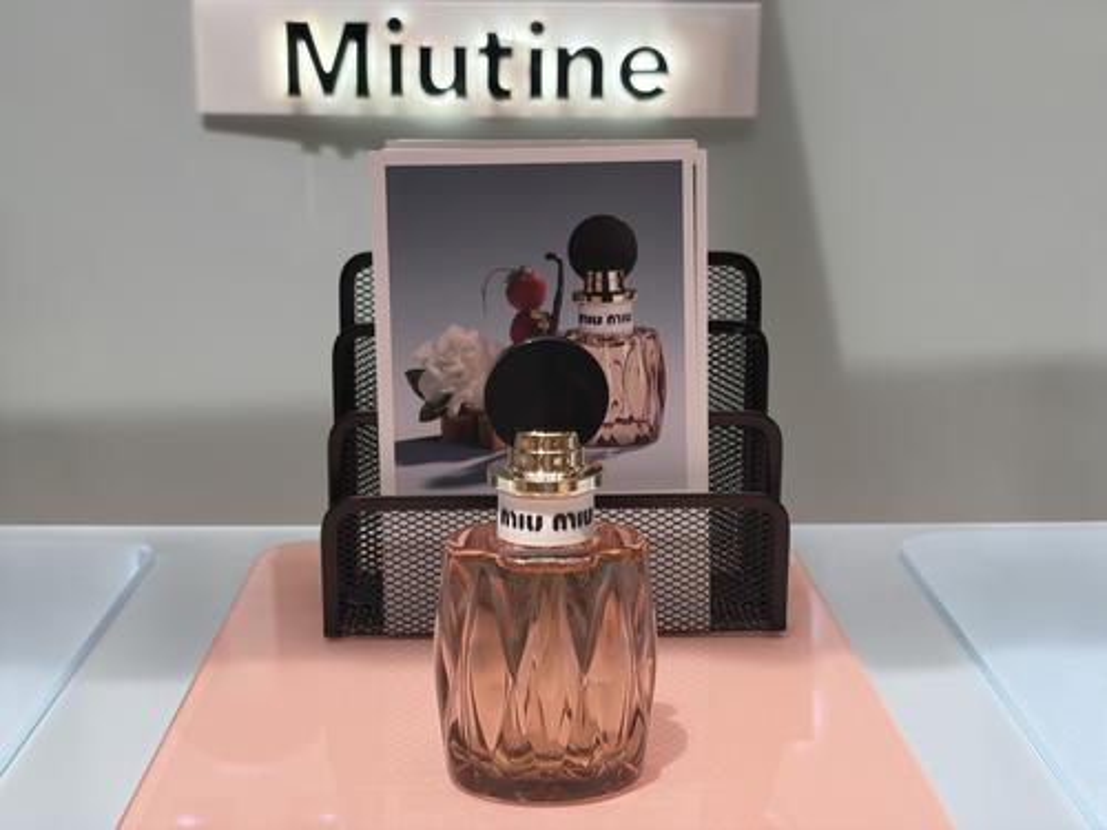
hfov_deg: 36.8
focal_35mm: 52
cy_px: 415
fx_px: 1663
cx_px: 554
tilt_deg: -10.9
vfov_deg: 28.0
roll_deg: +0.7
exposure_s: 1/147
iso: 40
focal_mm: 5.96
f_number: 1.6
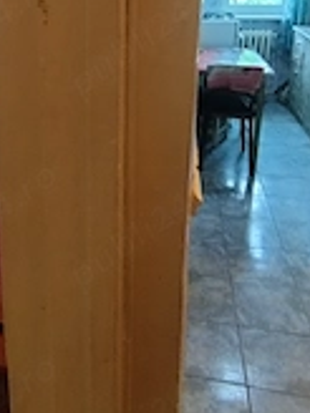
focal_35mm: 39
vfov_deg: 45.2
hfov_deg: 35.6
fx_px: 466
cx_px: 63
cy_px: 76
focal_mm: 1.65
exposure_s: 1/25
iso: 300
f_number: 2.2
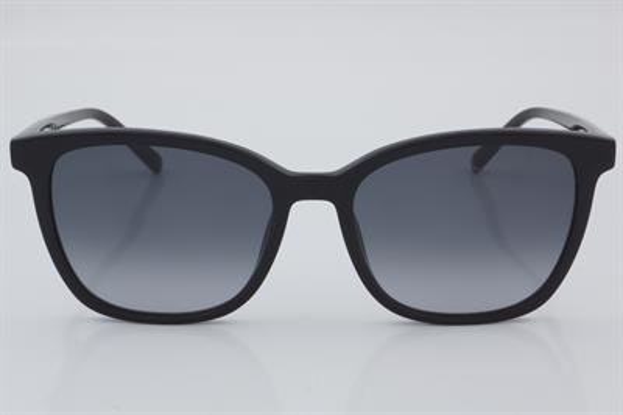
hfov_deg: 24.6
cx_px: 312
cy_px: 208
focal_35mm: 82
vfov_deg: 16.5
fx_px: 1426
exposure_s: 1/4
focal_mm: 55
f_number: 32
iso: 100
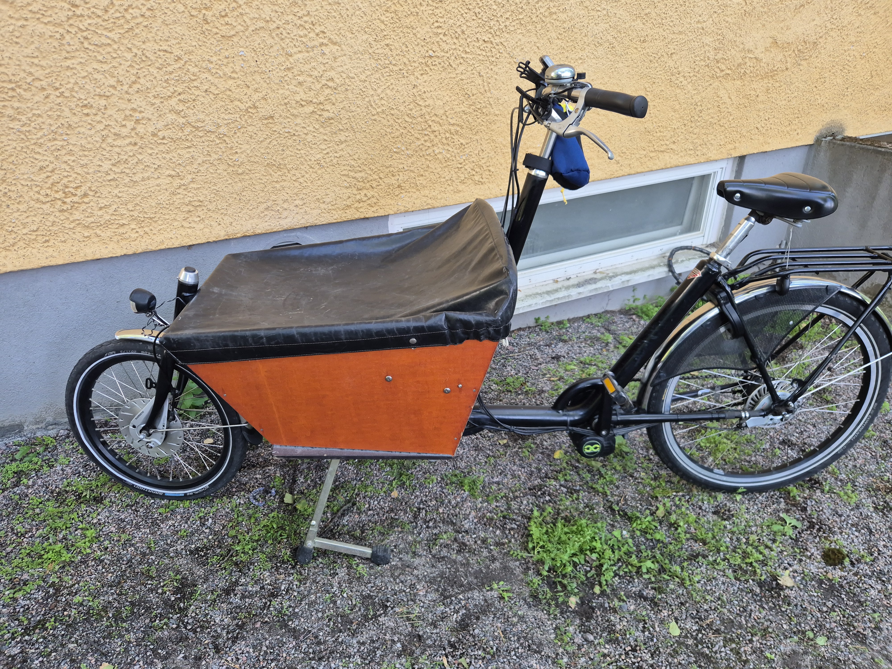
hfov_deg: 73.9
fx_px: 593
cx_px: 446
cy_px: 334
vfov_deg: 58.9
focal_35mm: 23
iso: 64
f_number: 1.8
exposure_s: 1/180
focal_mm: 5.4
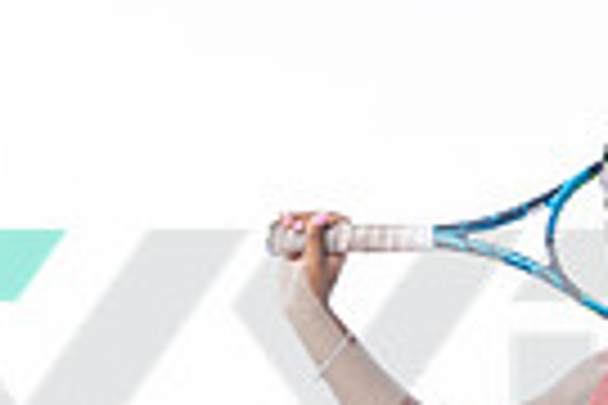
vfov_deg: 5.1
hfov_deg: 7.7
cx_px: 468
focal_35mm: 267
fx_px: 4509
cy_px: 688
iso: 200
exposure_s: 1/250
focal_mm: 80
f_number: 5.6
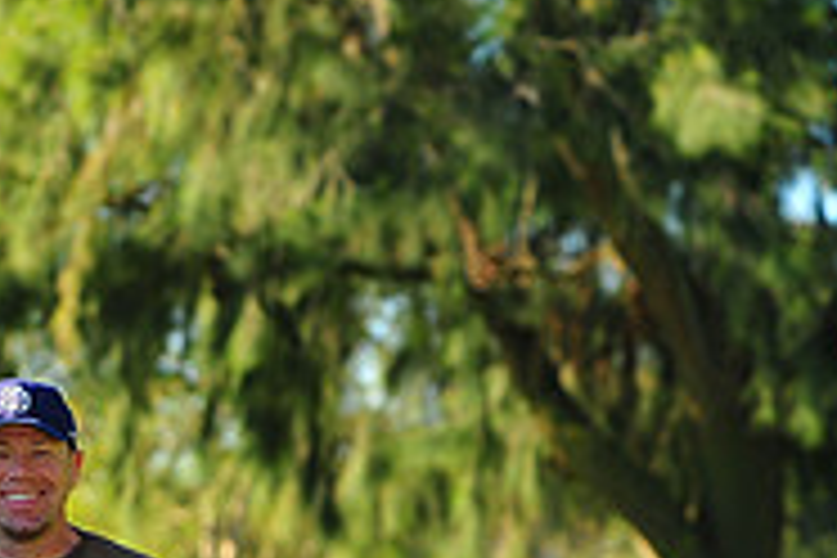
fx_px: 7230
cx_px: -315
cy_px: 760
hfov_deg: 6.6
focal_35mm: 311
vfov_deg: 4.4
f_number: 4
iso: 200
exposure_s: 1/640
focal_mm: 100
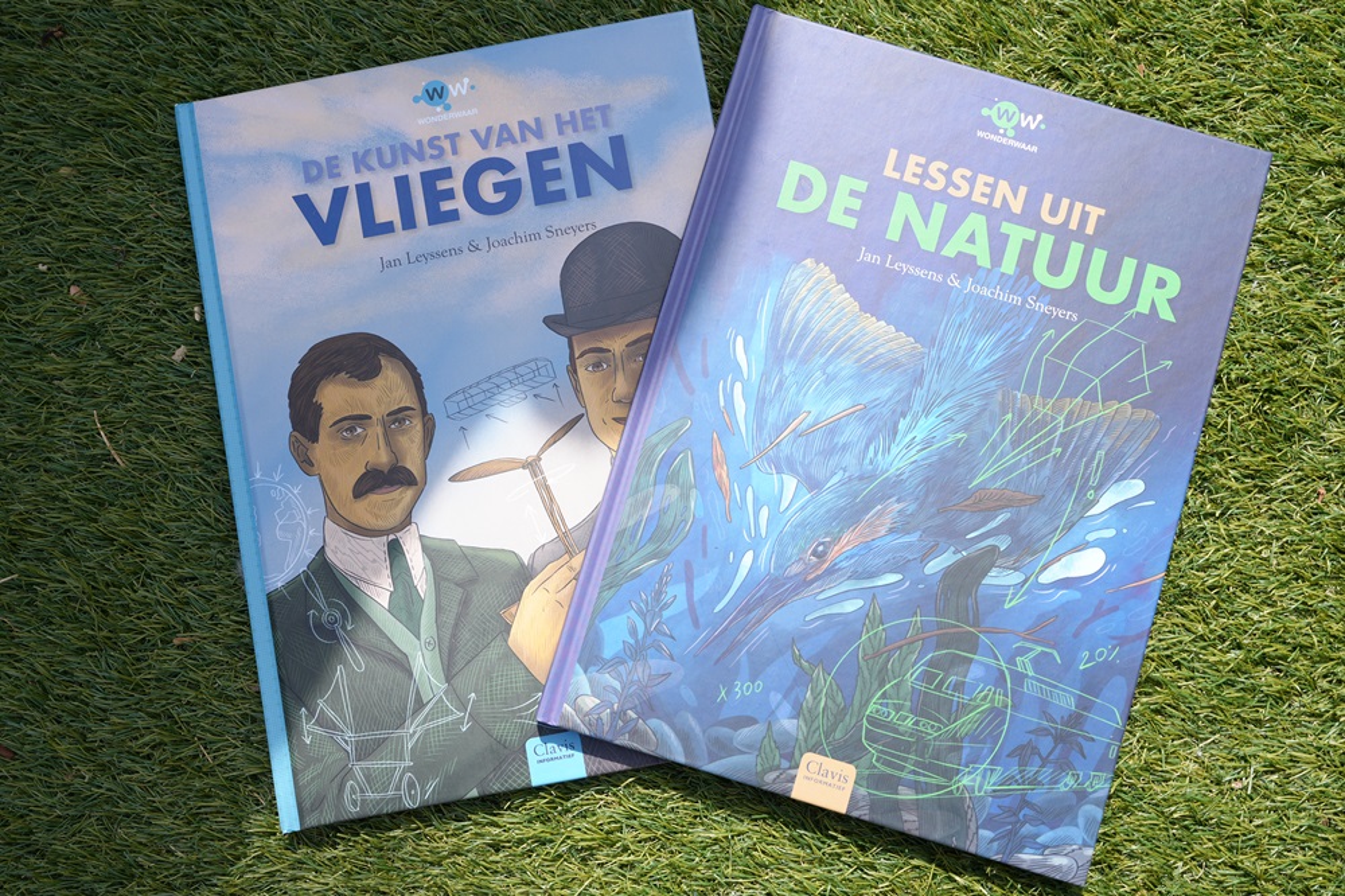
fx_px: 1307
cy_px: 448
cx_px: 672
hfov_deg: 54.5
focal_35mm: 35
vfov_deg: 37.8
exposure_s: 1/400
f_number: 4.5
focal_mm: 35
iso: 100
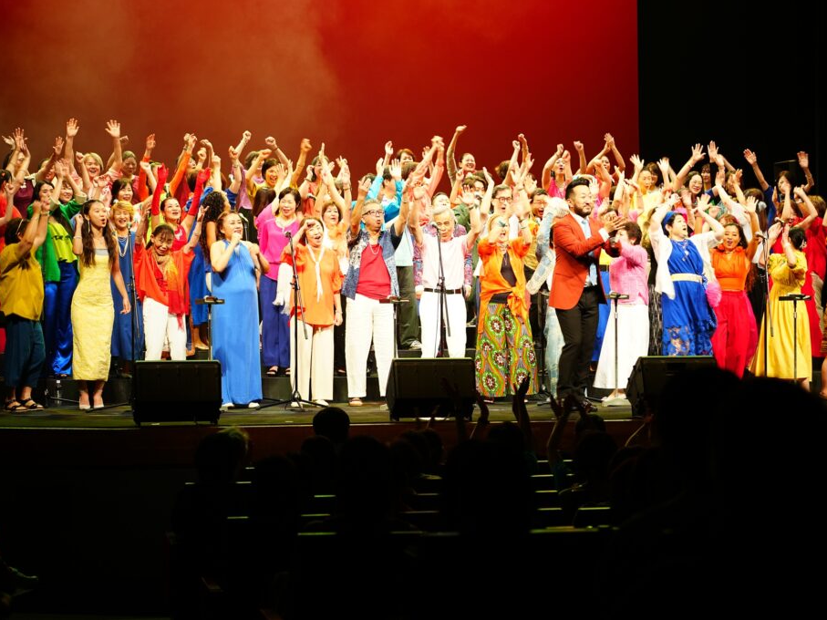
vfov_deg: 19.4
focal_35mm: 76
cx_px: 461
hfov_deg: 25.6
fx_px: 1815
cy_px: 310
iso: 640
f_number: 4.5
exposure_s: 1/50
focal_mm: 70
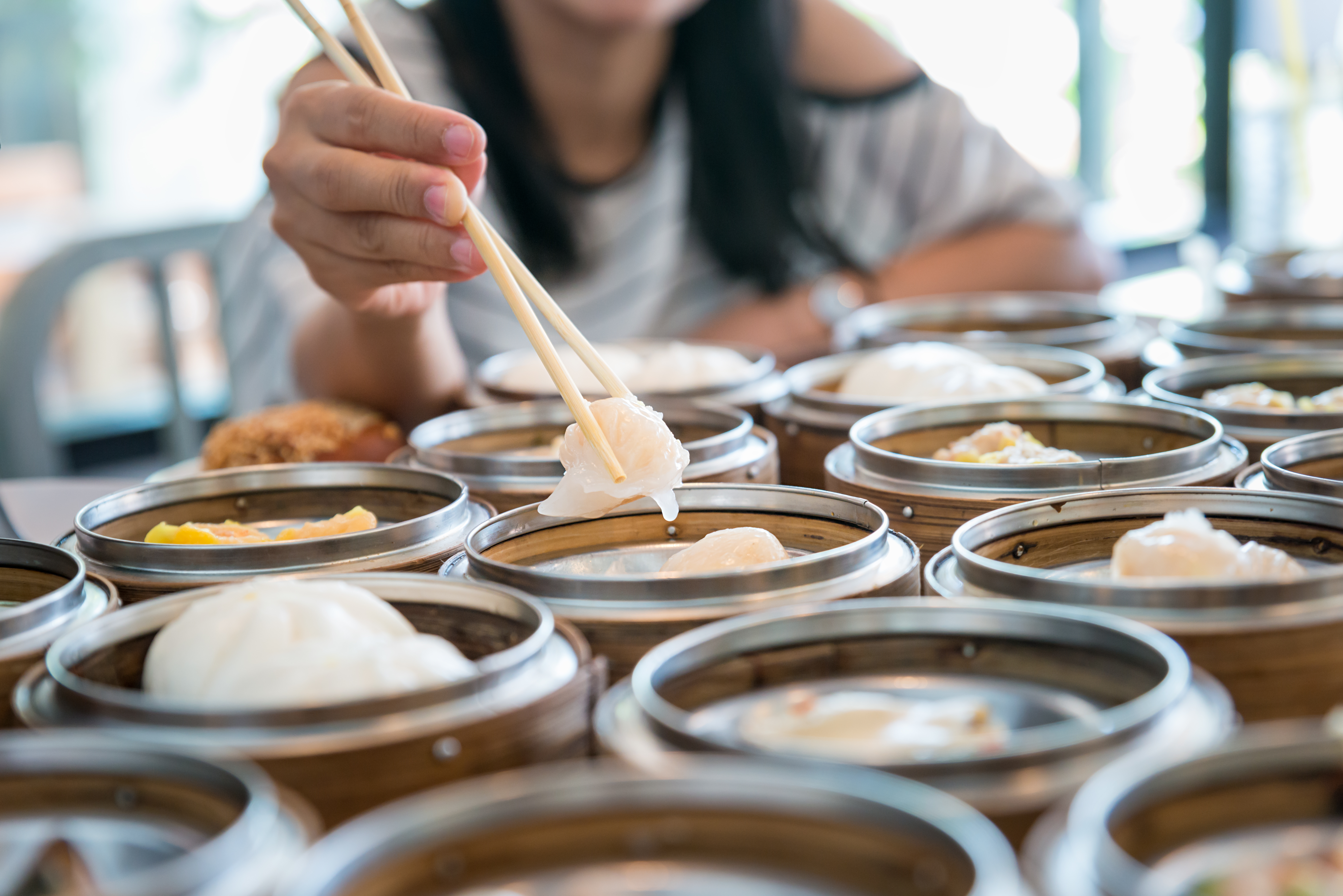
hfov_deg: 28.8
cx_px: 672
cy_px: 448
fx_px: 2612
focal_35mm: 70
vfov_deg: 19.5
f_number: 4
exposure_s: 1/40
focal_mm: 70
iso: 1250
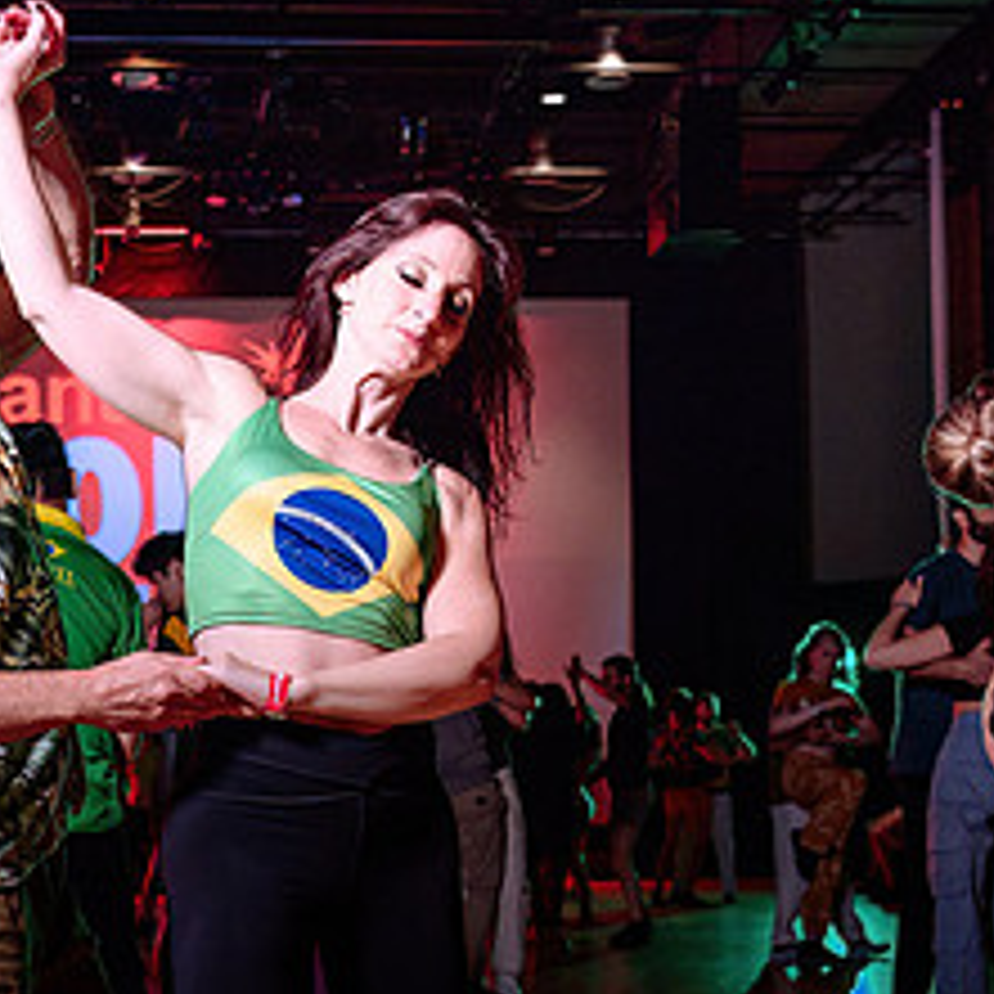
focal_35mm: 69
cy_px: 808
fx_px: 2242
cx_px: 325
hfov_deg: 24.9
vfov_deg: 24.6
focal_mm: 27
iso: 1000
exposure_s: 1/60
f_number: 2.8
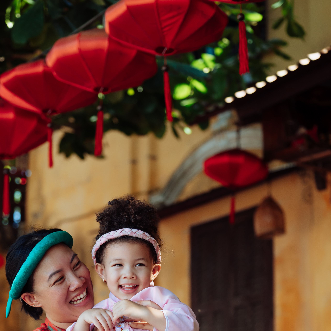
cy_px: 336
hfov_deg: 17.2
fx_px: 1093
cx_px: 109
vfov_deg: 16.8
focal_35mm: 101
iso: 200
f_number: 2.5
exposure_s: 1/640
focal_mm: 50
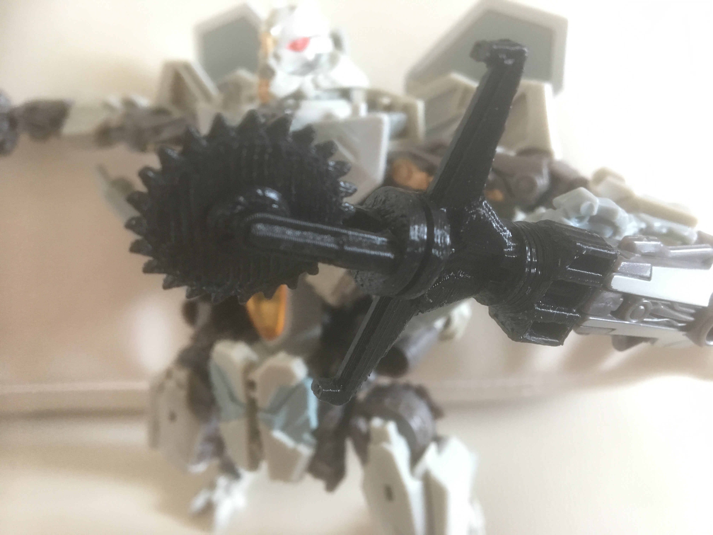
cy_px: 268
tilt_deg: -44.9
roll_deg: +8.1
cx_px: 356
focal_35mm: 29
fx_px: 597
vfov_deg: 48.2
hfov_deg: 61.7
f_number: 2.2
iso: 250
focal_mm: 4.15
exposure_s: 1/33
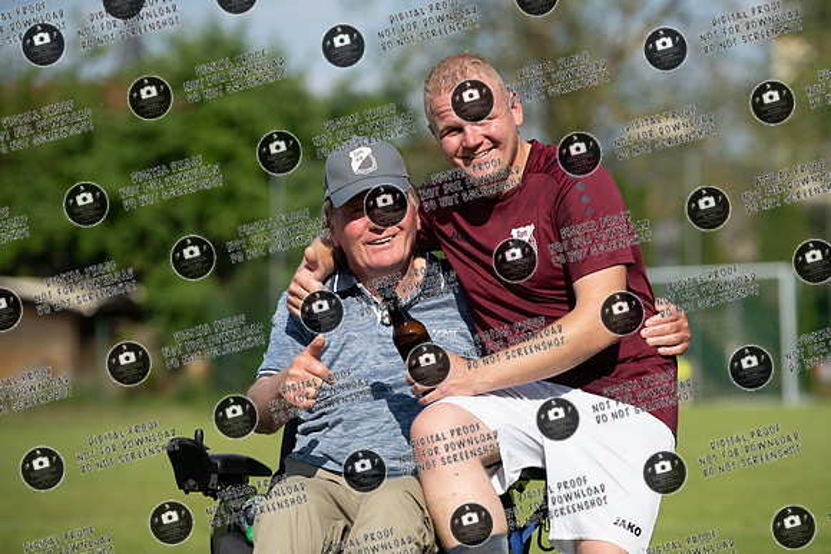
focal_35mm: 165
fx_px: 3805
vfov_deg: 8.3
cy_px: 239
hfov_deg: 12.5
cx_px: 472
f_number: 3.5
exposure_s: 1/1600
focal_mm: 145
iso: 125
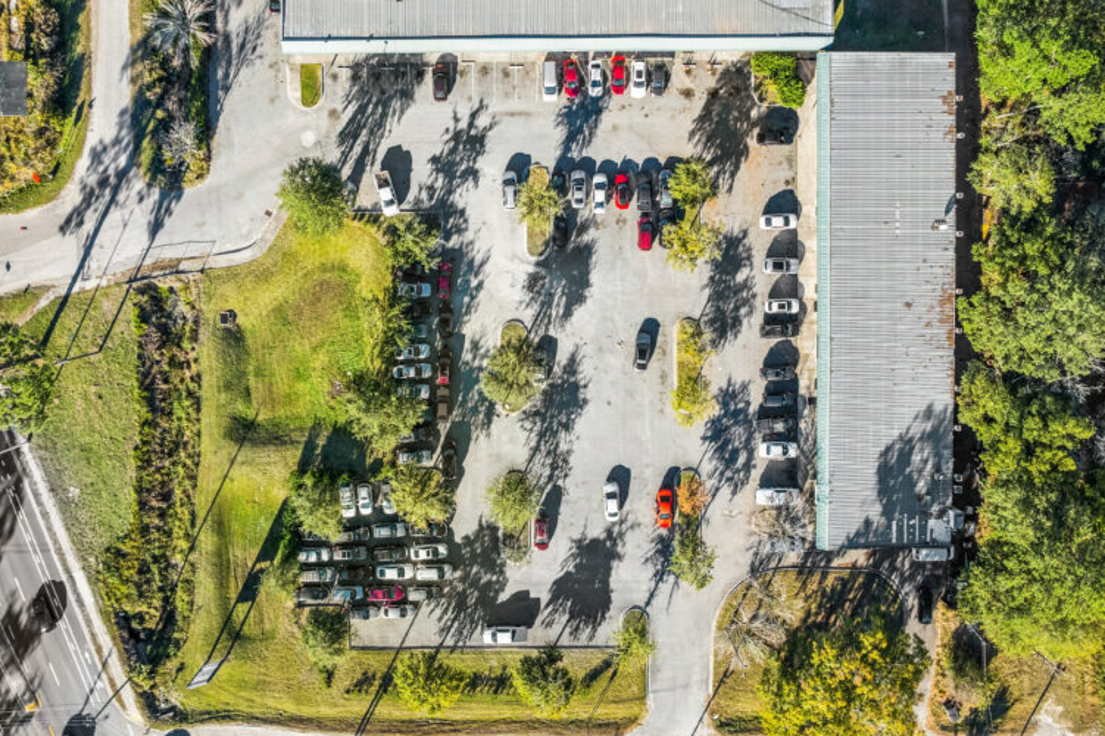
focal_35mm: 30
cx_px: 521
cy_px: 281
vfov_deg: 43.3
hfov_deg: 61.9
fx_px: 920
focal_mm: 8.4
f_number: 2.8
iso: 110
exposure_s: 1/160
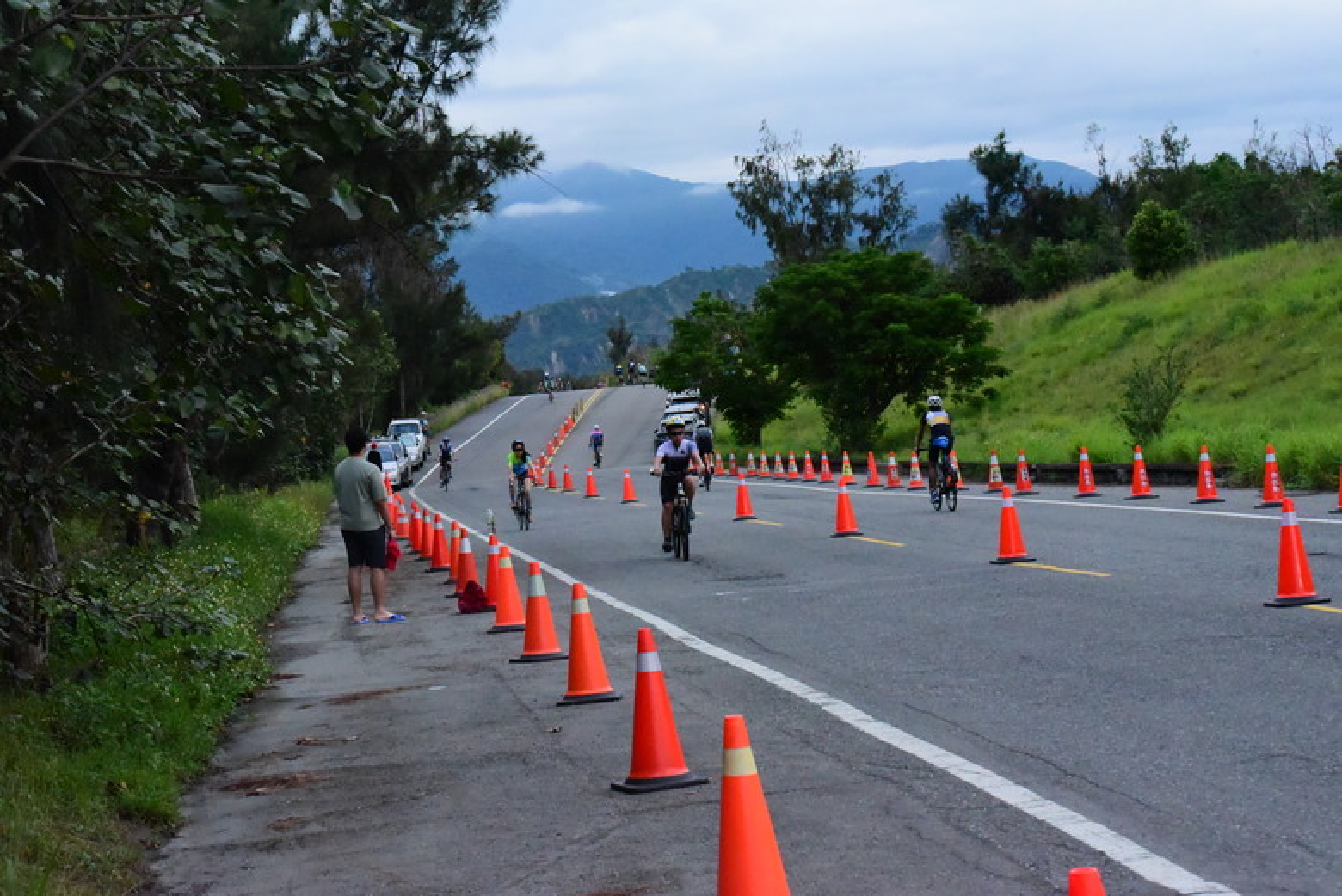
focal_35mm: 95
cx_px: 671
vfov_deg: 14.4
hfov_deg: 21.4
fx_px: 3543
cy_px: 448
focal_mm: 95
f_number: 14
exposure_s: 1/3200
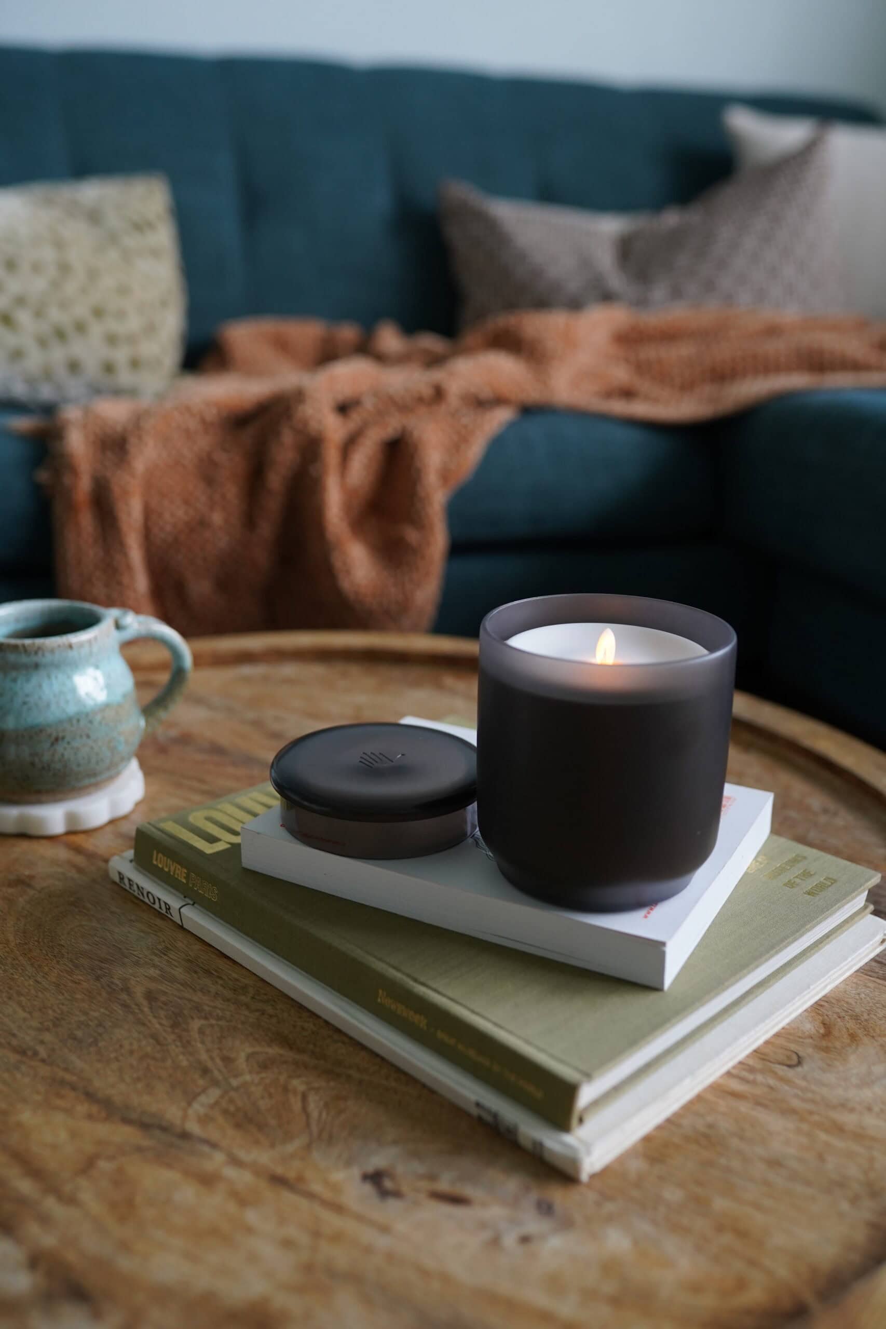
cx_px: 443
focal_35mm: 35
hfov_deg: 37.9
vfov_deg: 54.4
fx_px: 1292
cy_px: 664
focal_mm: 35
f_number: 2.5
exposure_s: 1/640
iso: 1250
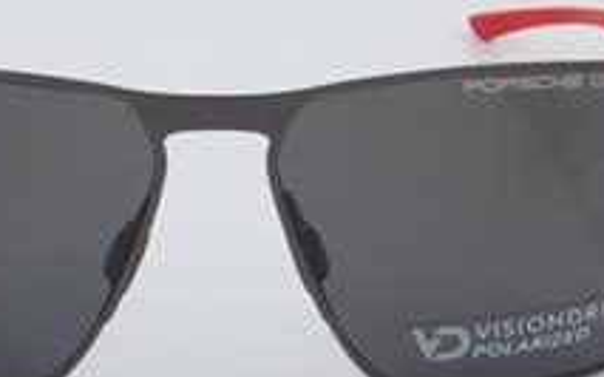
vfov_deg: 10.2
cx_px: 213
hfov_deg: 16.2
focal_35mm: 129
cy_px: 190
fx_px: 2122
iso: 100
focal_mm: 45
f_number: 32
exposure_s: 1/4
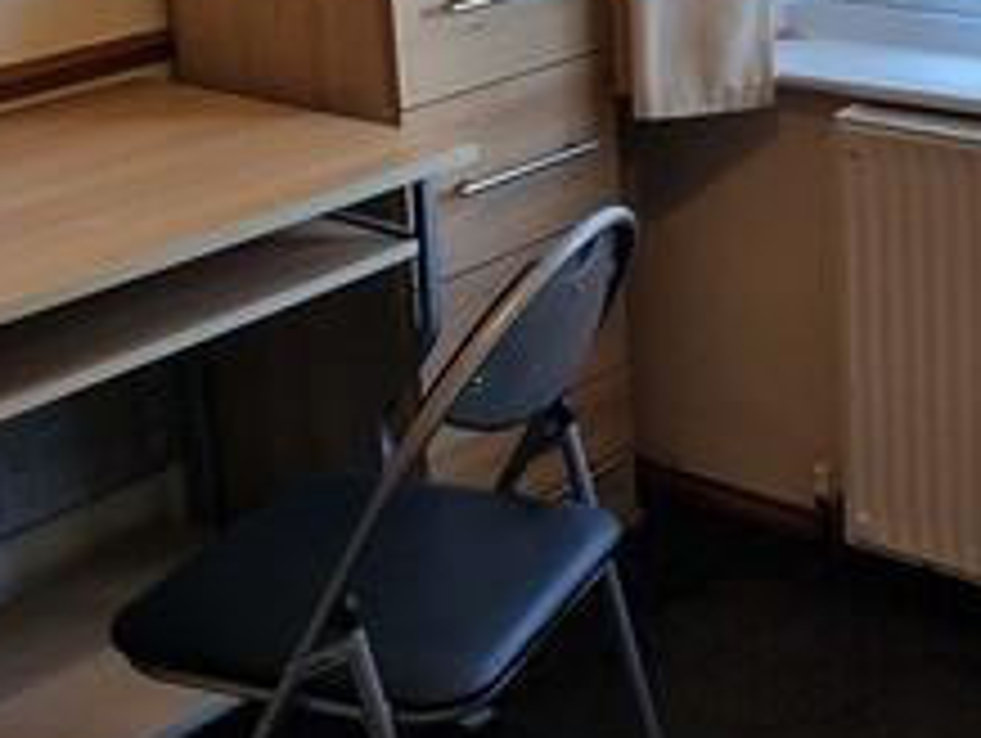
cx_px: 886
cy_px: 4
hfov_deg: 30.2
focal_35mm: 61
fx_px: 1731
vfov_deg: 23.1
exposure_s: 1/60
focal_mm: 2.2
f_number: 2.2
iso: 64
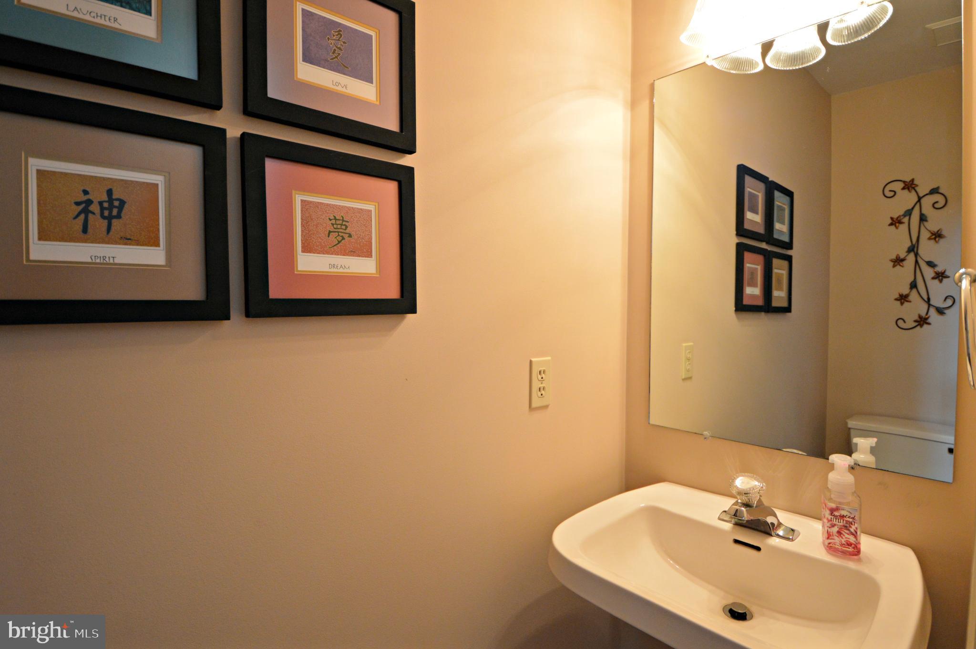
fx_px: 488
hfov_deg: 90.1
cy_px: 324
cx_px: 488
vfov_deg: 67.3
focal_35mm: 18
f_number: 4
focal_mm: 12
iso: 800
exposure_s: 1/60
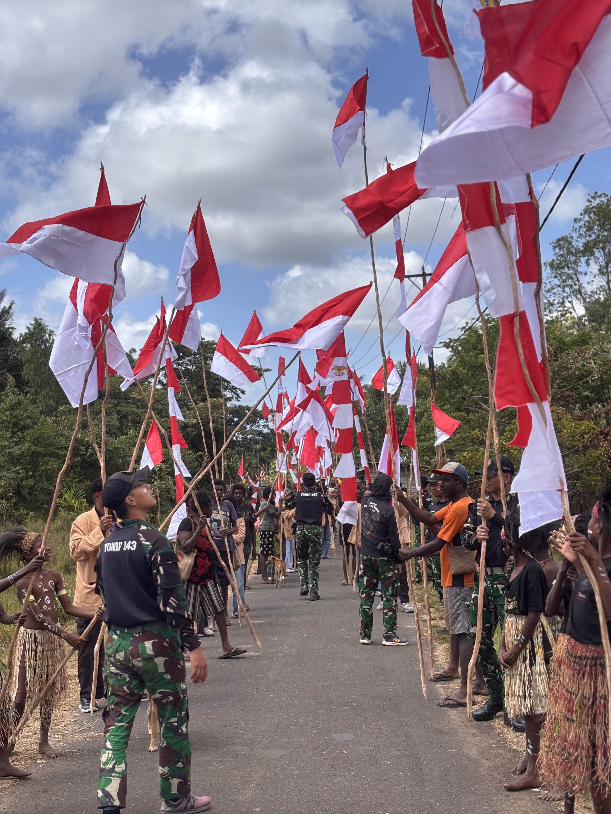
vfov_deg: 36.8
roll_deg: -0.2
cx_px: 306
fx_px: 1224
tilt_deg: +2.6
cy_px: 407
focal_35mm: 52
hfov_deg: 28.0
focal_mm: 5.96
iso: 40
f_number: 1.6
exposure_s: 1/2242
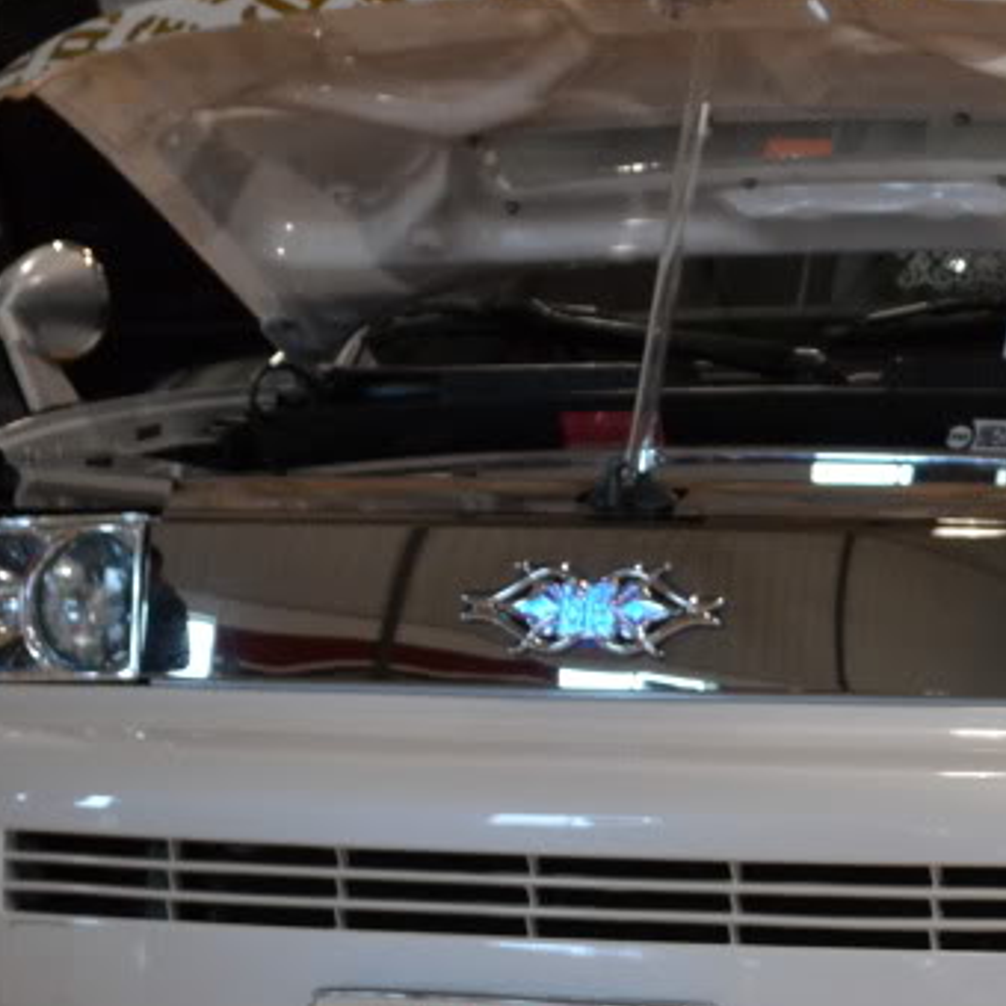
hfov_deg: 9.0
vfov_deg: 9.1
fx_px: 6313
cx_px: 1256
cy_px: 615
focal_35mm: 192
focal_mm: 50
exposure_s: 1/60
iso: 1250
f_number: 5.6
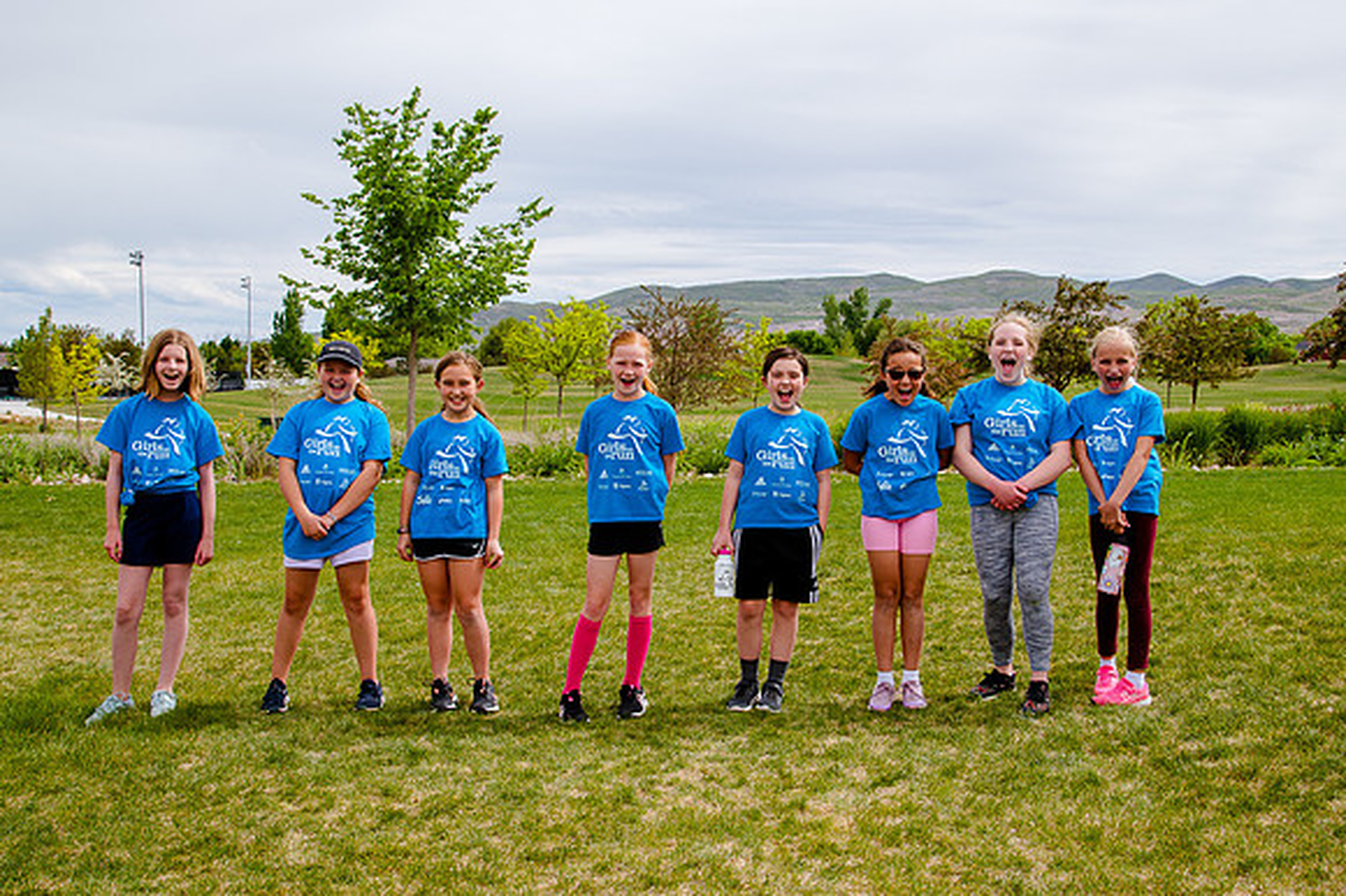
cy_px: 448
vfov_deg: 33.2
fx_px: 1502
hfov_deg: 48.3
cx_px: 692
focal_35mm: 40
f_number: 9
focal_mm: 32
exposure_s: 1/400
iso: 200
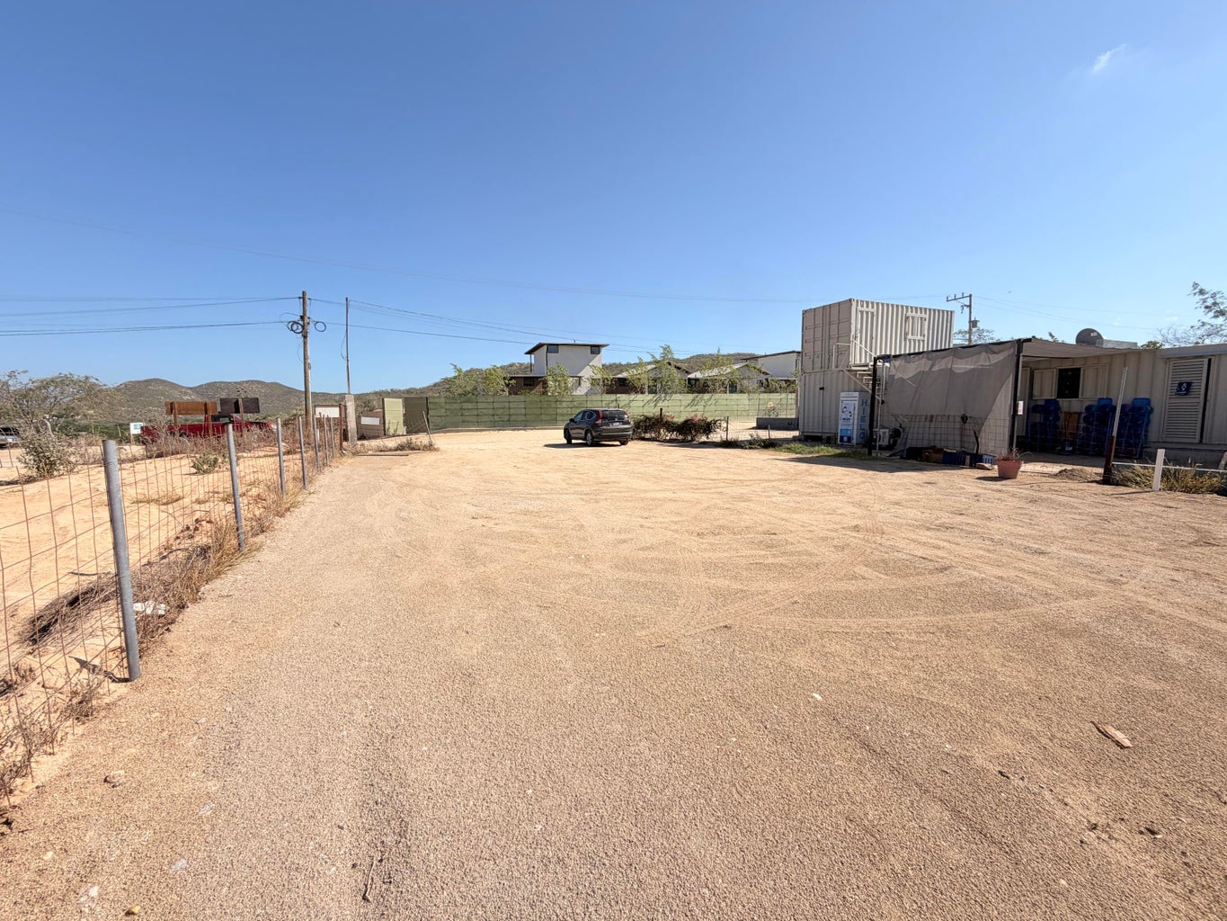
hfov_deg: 102.1
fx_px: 496
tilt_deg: -6.2
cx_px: 614
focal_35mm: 14
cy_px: 460
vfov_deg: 85.7
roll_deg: +1.5
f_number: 2.2
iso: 20
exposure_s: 1/1189
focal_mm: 2.22
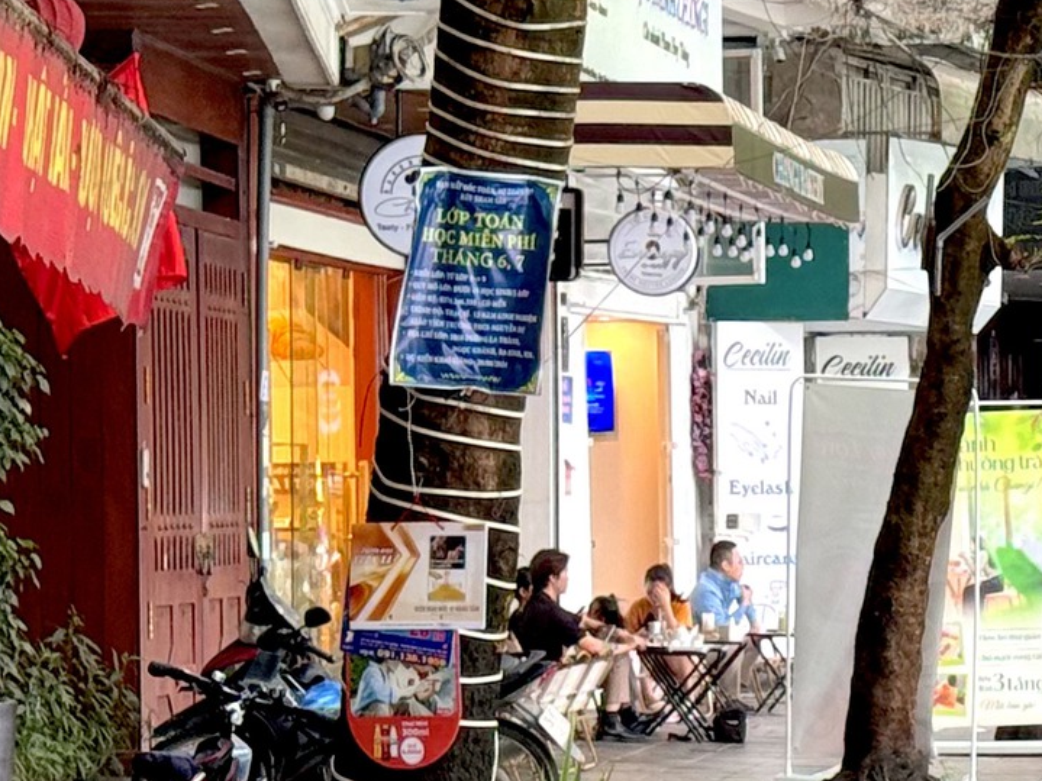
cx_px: 1283
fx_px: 5147
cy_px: 465
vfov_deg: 8.7
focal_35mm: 171
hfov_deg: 11.3
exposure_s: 1/50
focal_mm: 6.76
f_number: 1.78
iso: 64
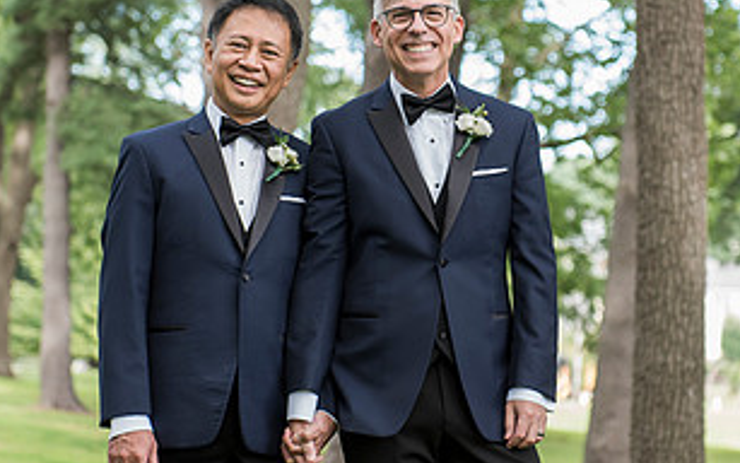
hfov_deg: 14.9
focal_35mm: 140
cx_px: 426
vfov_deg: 9.4
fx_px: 2824
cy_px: 168
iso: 400
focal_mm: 70
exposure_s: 1/250
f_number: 3.2
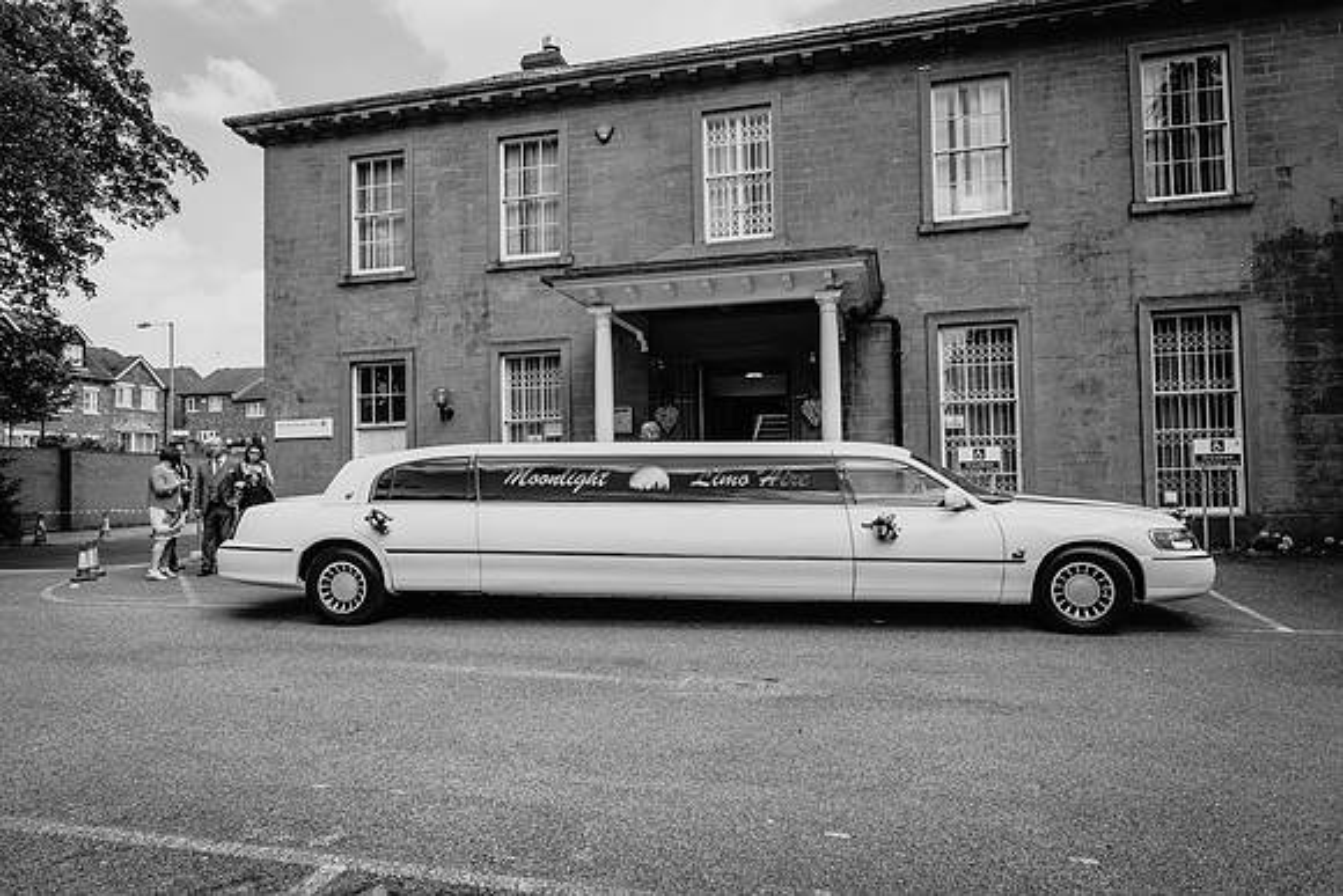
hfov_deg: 73.7
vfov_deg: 53.1
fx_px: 897
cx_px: 672
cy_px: 448
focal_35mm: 24
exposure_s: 1/800
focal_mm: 24
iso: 100
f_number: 4
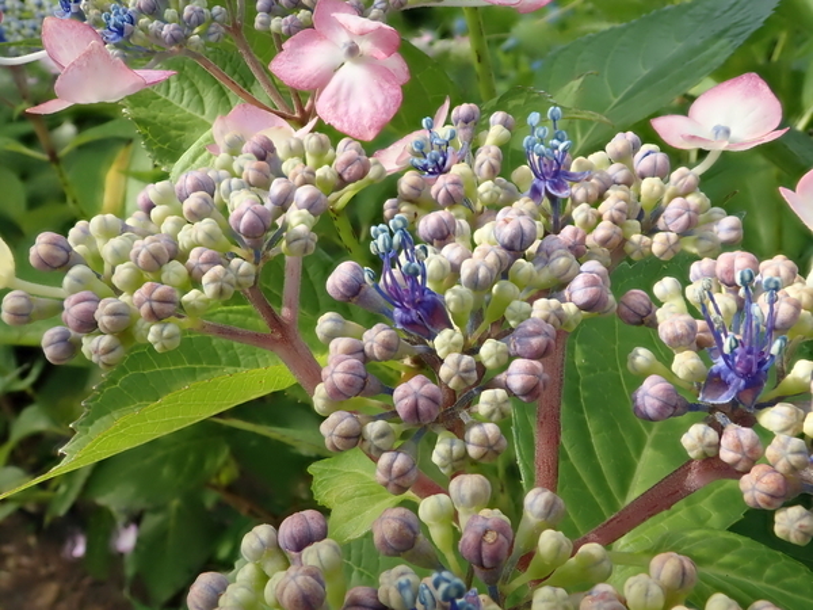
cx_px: 406
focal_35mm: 30
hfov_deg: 60.0
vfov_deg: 46.8
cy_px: 305
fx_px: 705
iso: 100
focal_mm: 5.5
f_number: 3.2
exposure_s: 1/200
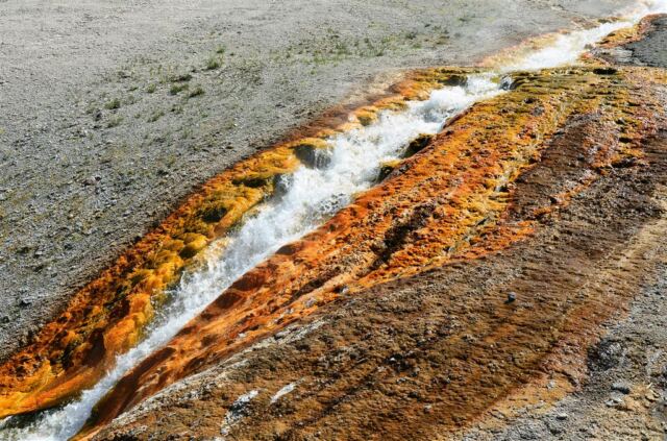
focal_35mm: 54
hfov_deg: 37.0
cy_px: 220
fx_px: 998
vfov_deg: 24.9
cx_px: 334
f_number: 11
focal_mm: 36
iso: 200
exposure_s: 1/500
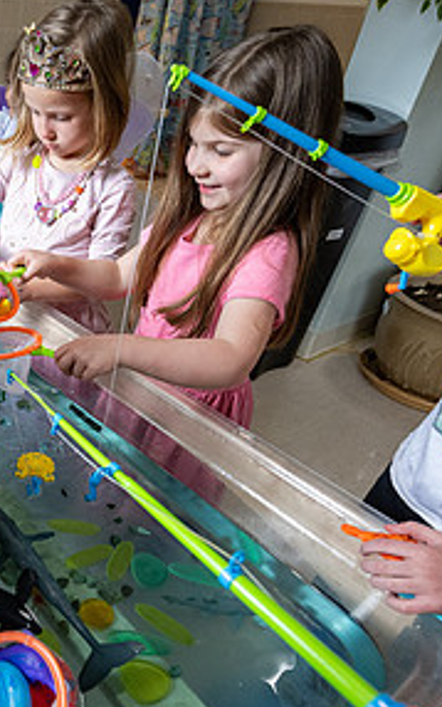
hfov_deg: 35.4
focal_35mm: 31
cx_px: -32
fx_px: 597
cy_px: 387
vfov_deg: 61.1
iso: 2000
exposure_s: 1/500
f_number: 4
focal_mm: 15
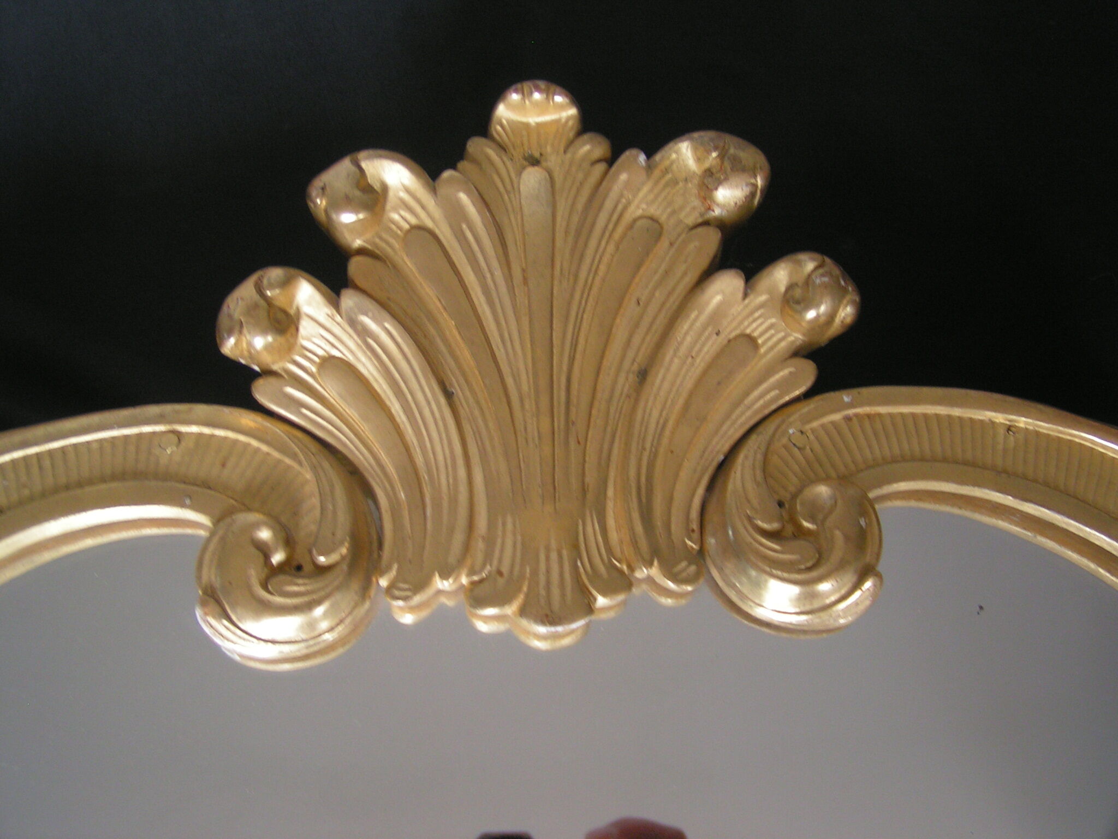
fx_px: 1227
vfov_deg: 37.7
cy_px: 420
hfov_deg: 49.0
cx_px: 559
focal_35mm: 38
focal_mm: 5.8
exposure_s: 1/30
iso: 100
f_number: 2.8
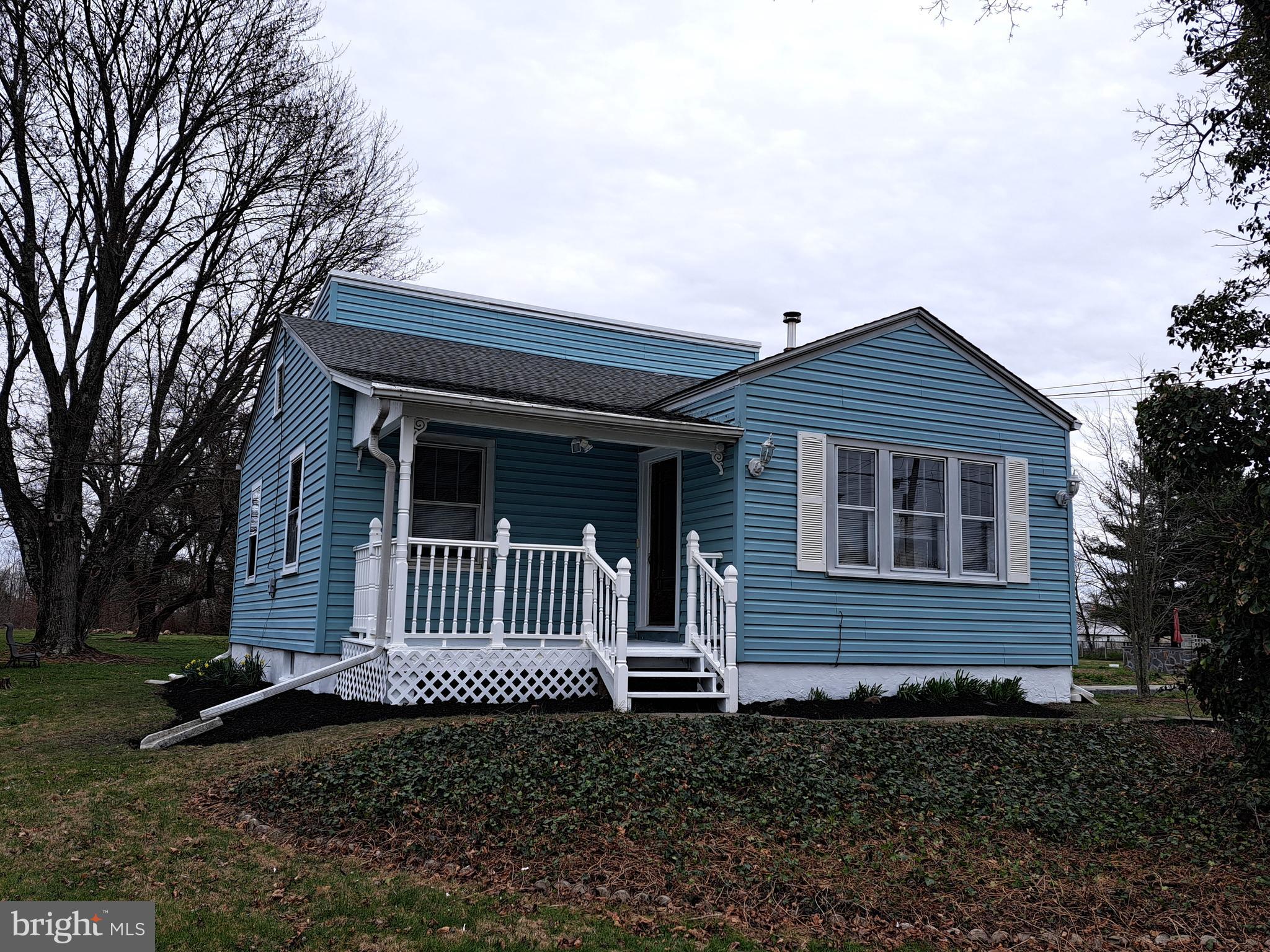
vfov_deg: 56.8
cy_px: 476
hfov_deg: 71.6
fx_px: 881
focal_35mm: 24
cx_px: 635
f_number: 1.8
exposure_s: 1/548
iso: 50
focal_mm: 5.23
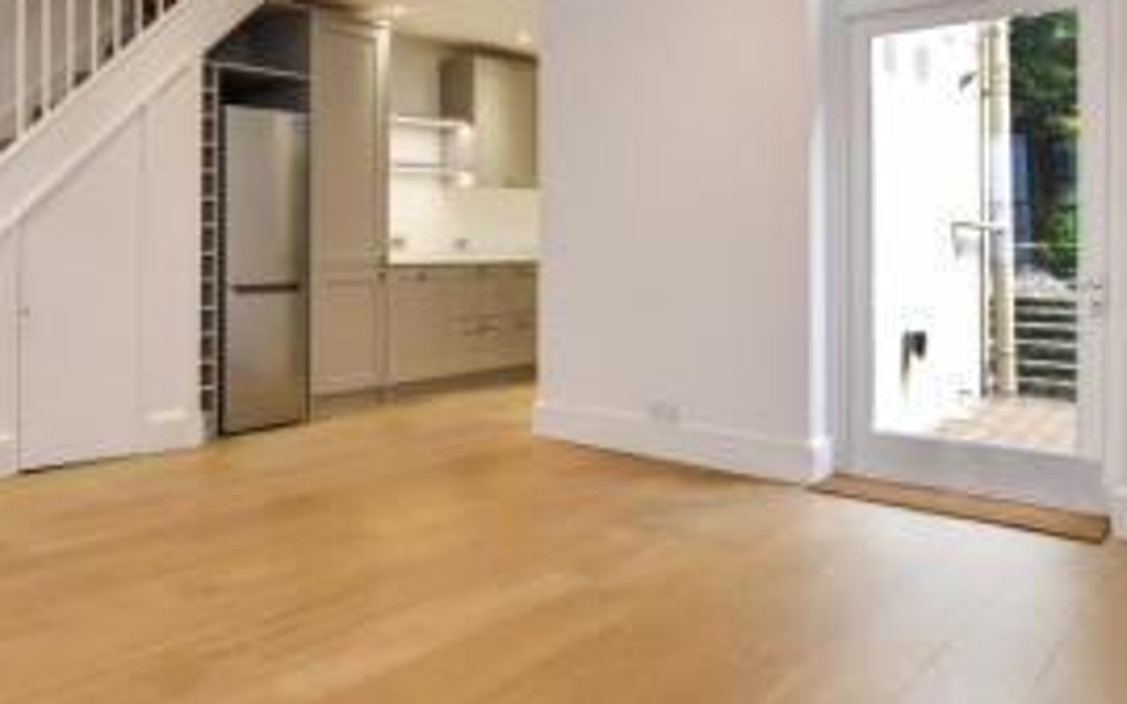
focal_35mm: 27
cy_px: 233
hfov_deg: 64.5
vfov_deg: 45.3
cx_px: 289
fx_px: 829
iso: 400
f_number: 4
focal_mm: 10
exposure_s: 1/60
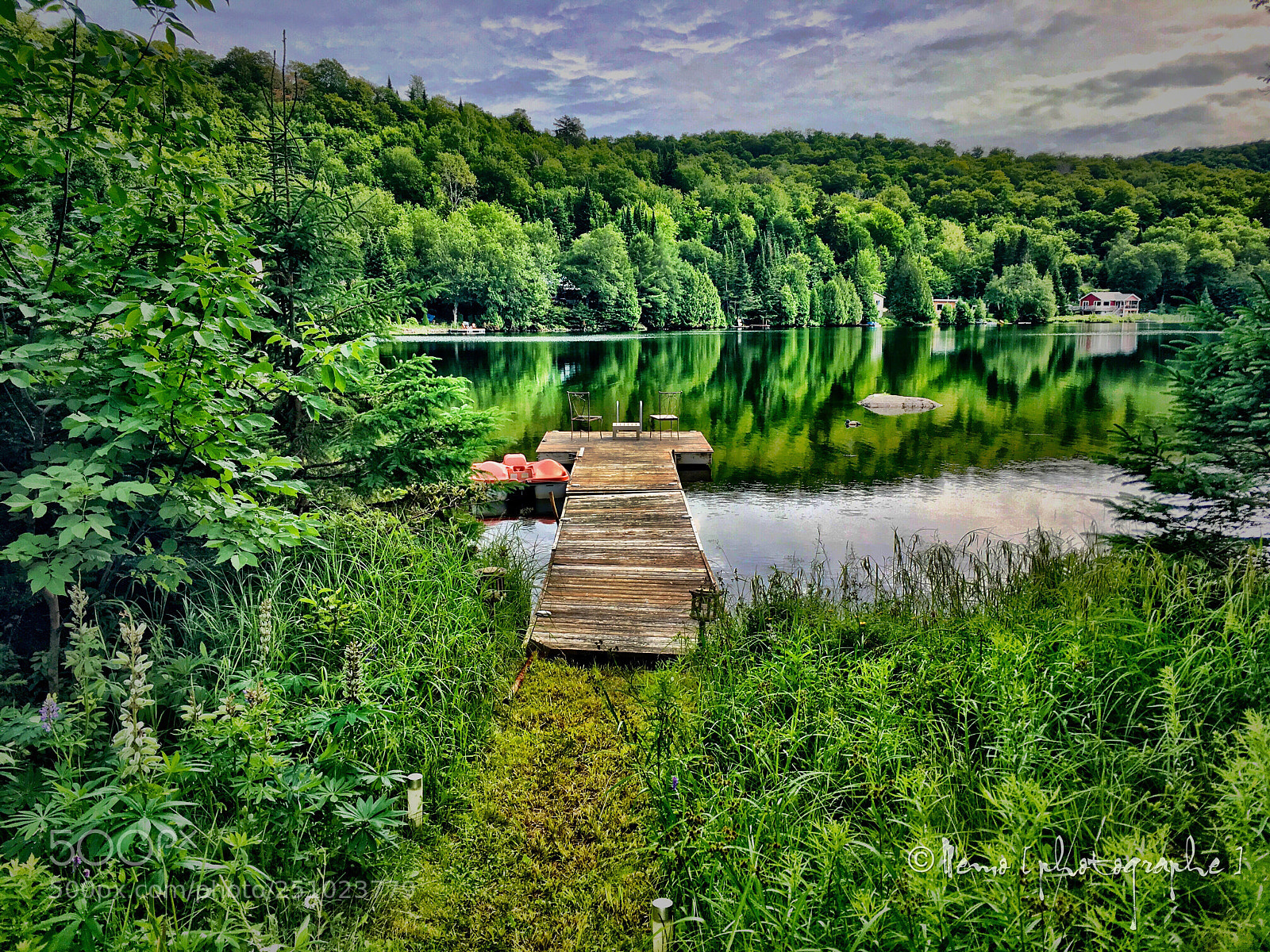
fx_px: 1064
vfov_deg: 48.2
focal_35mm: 29
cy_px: 476
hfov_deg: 61.7
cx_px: 635
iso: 25
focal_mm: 4.15
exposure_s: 1/578
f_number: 2.2
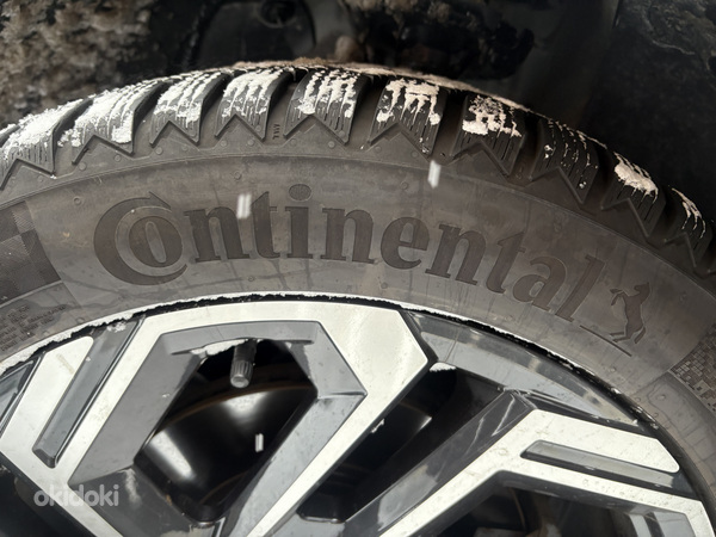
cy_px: 268
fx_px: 538
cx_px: 358
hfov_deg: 67.3
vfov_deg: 53.1
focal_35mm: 26
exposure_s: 1/67
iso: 125
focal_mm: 5.96
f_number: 1.6
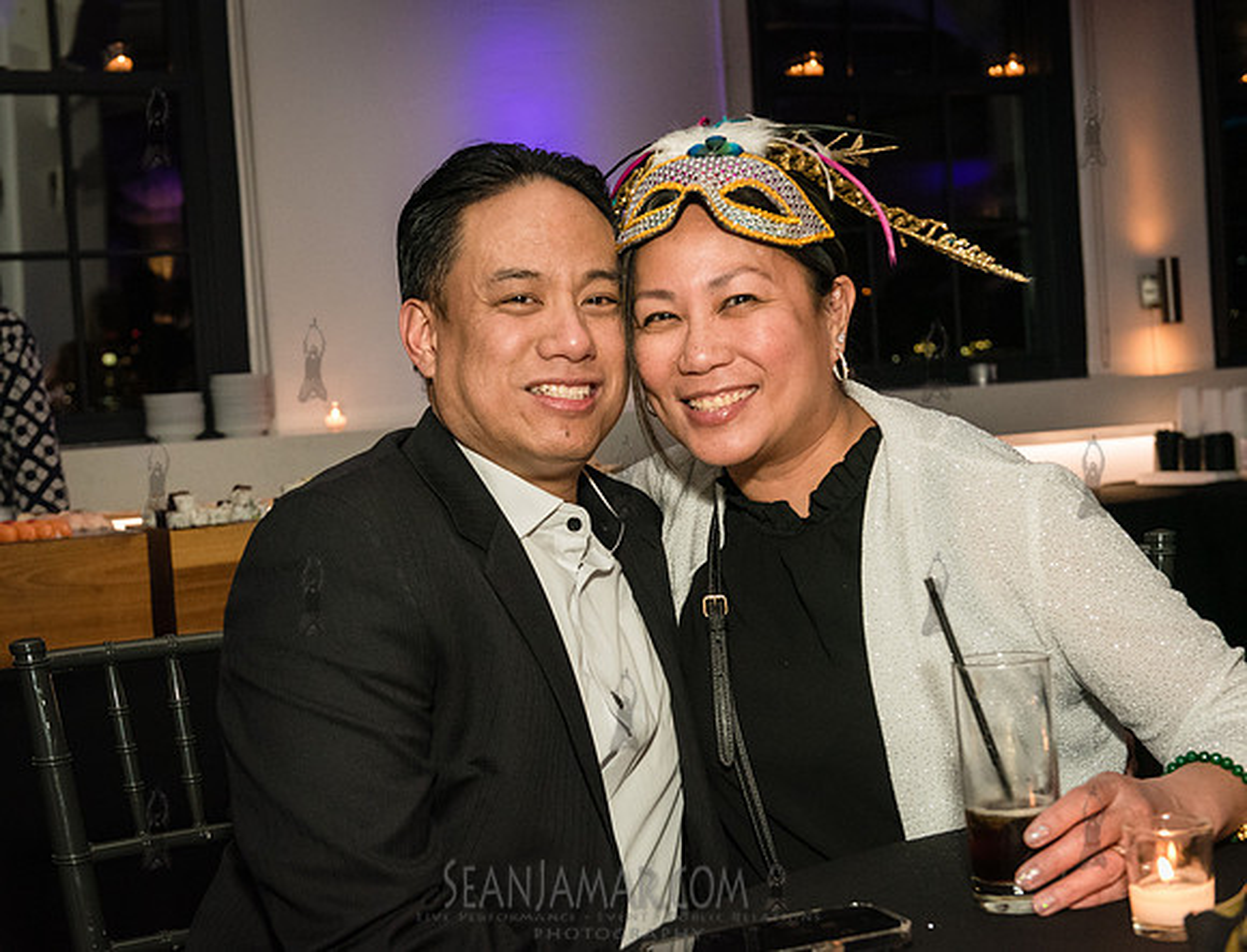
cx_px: 534
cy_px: 476
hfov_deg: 34.9
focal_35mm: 55
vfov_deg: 27.0
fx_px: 1982
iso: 5000
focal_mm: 50
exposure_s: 1/160
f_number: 4.5
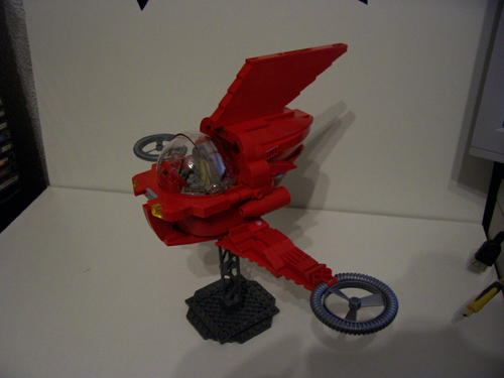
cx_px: 252
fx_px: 495
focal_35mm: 34
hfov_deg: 54.0
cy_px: 189
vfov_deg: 41.8
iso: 160
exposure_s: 1/8
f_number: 2.7
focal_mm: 5.6
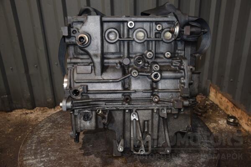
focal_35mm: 36
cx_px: 126
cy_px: 84
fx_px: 251
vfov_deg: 36.9
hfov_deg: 53.1
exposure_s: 1/60
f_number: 5
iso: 800
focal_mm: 24
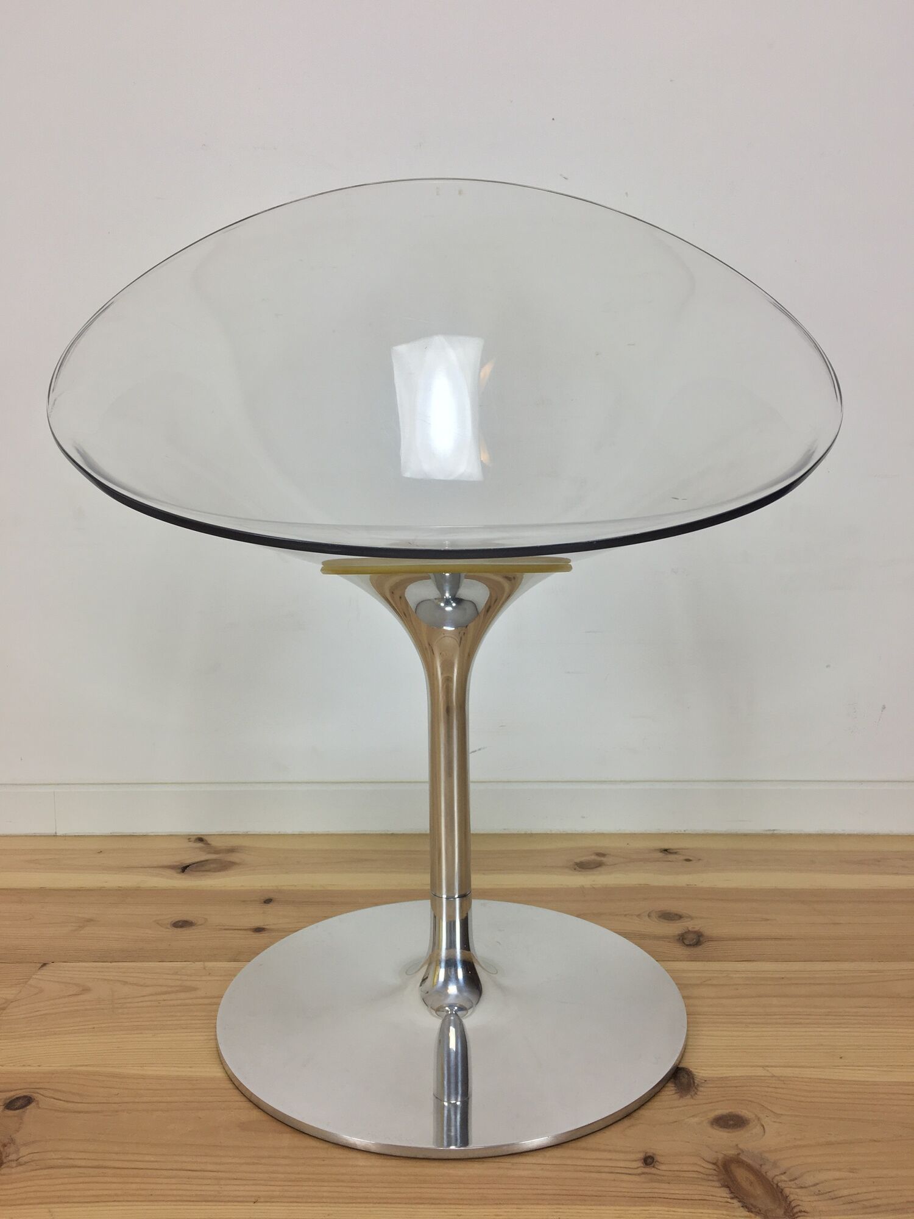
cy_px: 610
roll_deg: +1.0
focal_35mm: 29
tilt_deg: -9.9
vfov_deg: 61.7
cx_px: 457
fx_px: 1021
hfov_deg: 48.2
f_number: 2.2
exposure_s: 1/33
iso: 25
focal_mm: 4.15
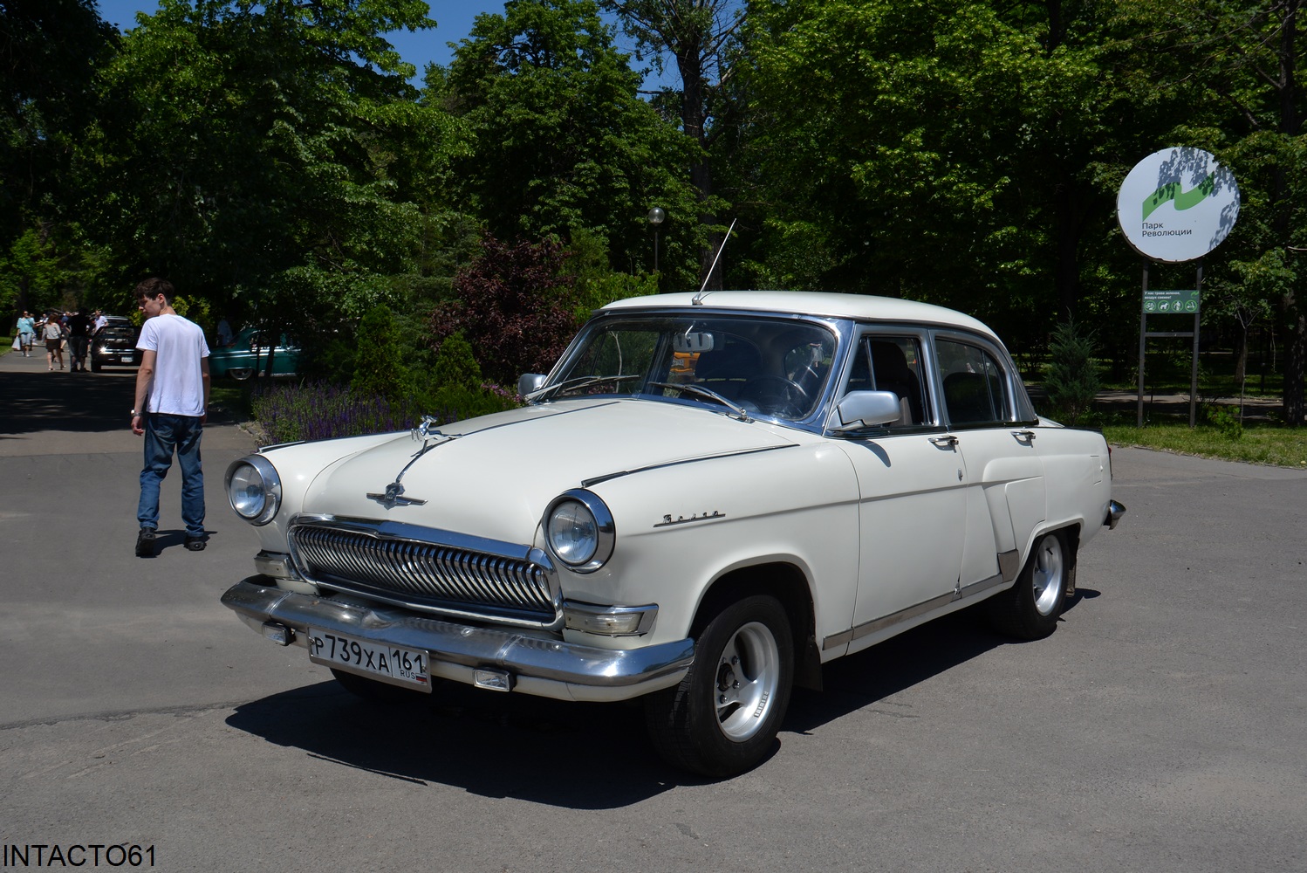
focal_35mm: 39
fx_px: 1416
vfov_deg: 34.2
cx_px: 654
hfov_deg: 49.5
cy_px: 436
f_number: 10
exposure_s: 1/400
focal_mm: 26
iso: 100
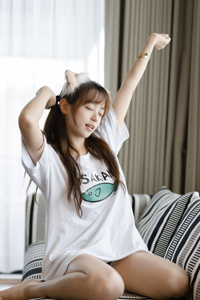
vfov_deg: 34.5
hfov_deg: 23.4
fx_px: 484
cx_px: 92
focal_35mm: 58
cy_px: 168
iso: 100
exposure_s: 1/60
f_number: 1.8
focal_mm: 50
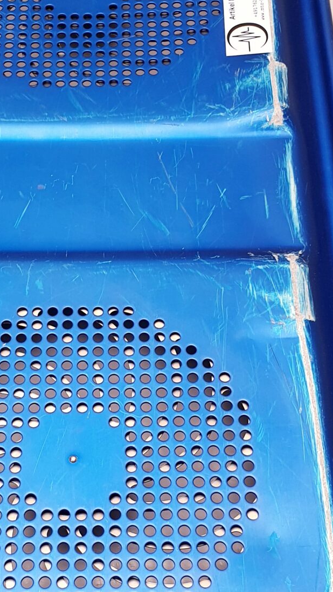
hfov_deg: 18.2
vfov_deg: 31.9
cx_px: 92
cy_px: 309
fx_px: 1036
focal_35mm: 66
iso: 64
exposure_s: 1/50
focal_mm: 4.3
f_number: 2.4
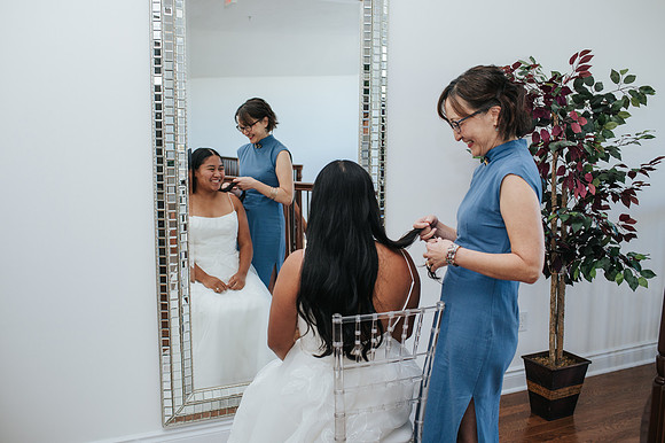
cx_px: 332
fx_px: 646
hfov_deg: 54.5
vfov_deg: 37.8
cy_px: 222
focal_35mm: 35
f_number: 3.5
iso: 800
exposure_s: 1/200
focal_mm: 35
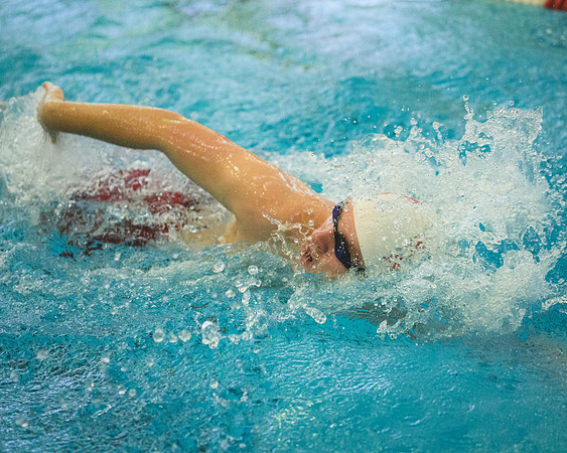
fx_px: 1520
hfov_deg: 21.1
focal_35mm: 91
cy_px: 260
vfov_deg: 16.9
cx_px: 300
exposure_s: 1/1000
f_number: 2.8
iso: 6400
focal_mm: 70
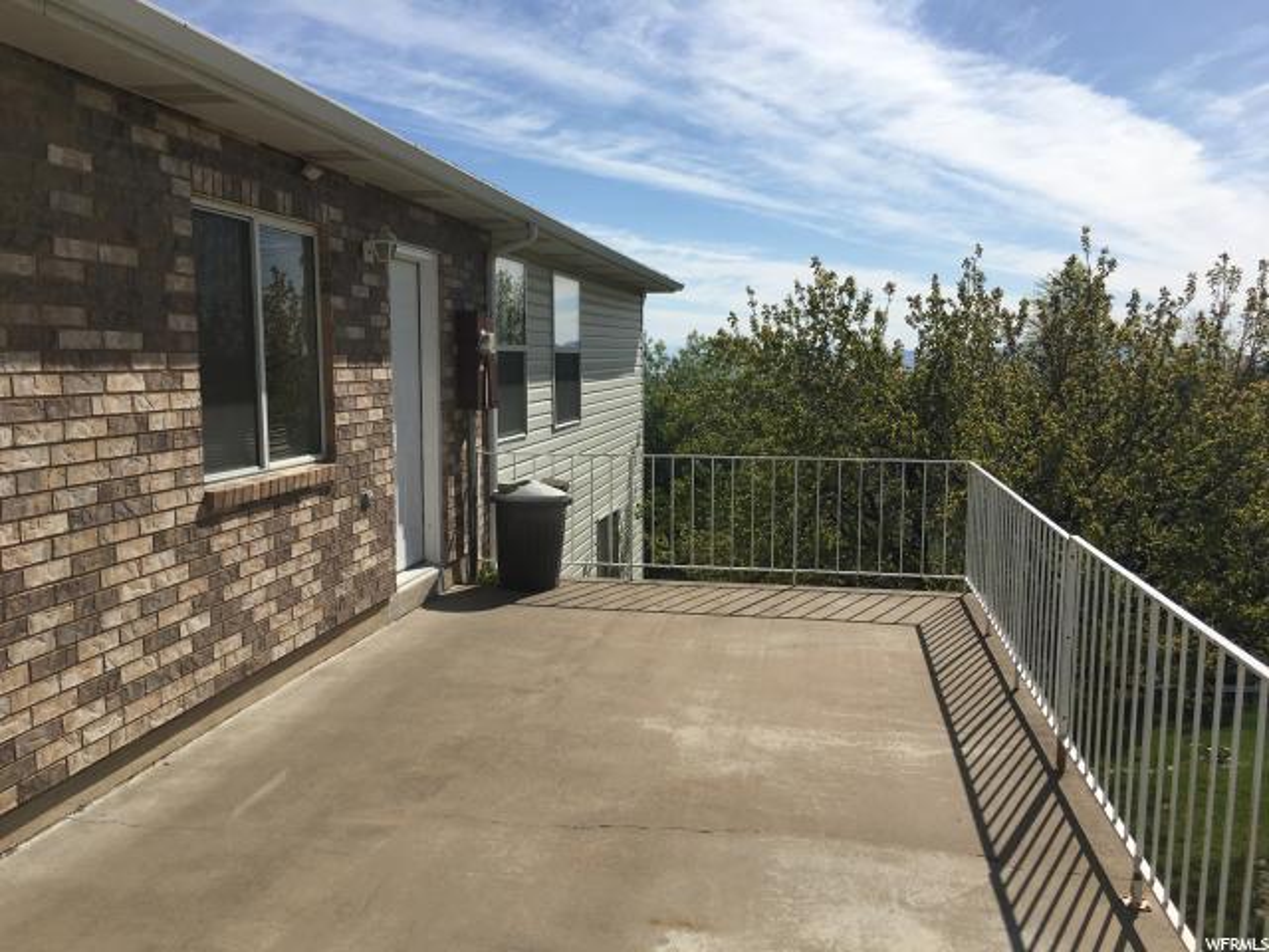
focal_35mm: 29
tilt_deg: -2.9
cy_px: 476
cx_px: 634
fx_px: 1063
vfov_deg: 48.2
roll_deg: -0.3
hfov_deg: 61.7
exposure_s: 1/3663
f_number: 2.2
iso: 25
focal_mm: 4.15
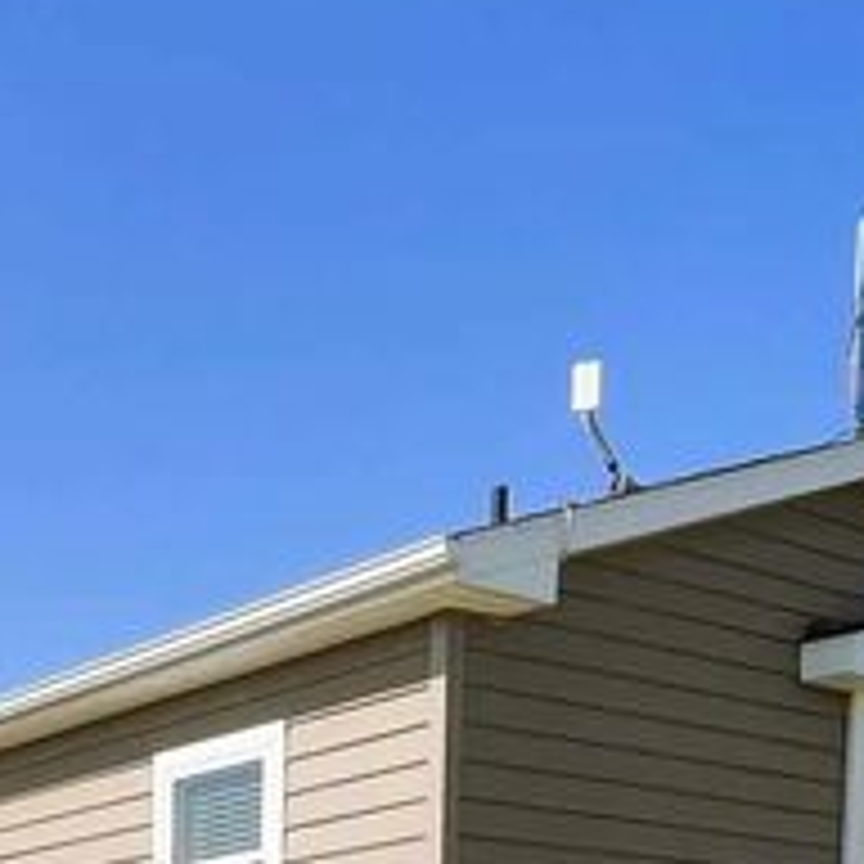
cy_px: 1305
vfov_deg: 21.7
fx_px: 1864
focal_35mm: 66
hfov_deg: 24.4
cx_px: -81
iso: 25
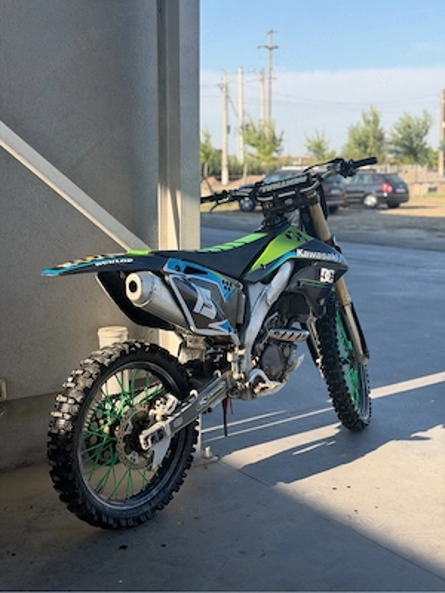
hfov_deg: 30.3
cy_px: 296
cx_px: 222
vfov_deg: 39.7
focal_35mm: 48
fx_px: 823
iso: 80
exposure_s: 1/1838
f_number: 1.78
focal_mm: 6.76
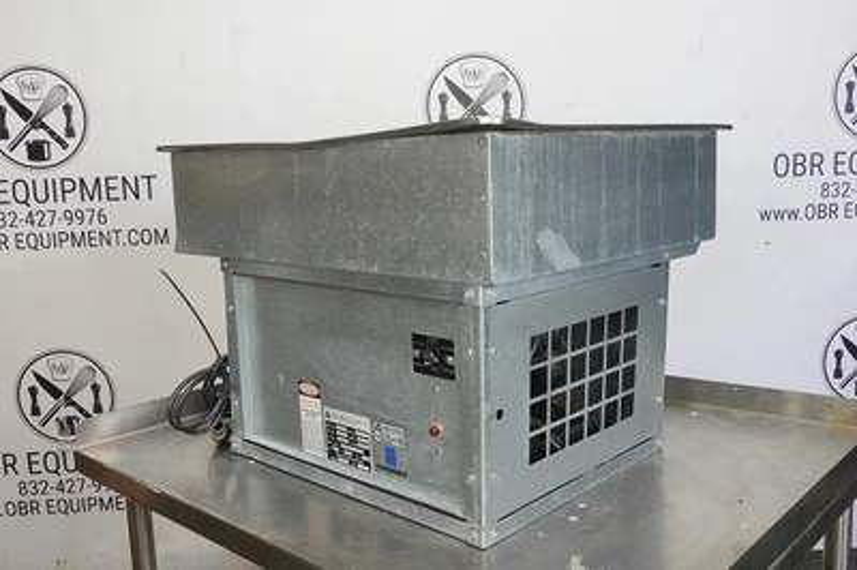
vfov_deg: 37.8
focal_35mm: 35
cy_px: 285
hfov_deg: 54.5
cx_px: 428
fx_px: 832
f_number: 9
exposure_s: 1/40
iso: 2000
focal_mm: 13.03
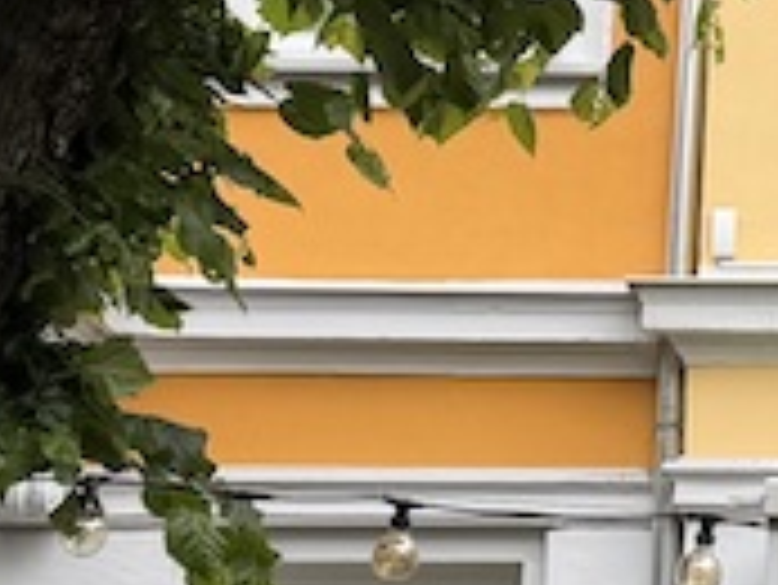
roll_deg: -0.7
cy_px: 0
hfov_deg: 11.5
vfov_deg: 8.9
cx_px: 1057
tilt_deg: +16.8
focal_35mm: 166
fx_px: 3733
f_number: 1.78
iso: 80
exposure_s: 1/1032
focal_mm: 6.76
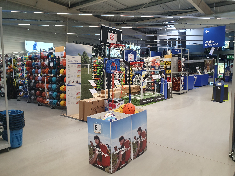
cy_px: 88
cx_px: 118
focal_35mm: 26
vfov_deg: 53.1
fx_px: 177
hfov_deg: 67.3
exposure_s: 1/50
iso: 200
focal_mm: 4.32
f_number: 2.4
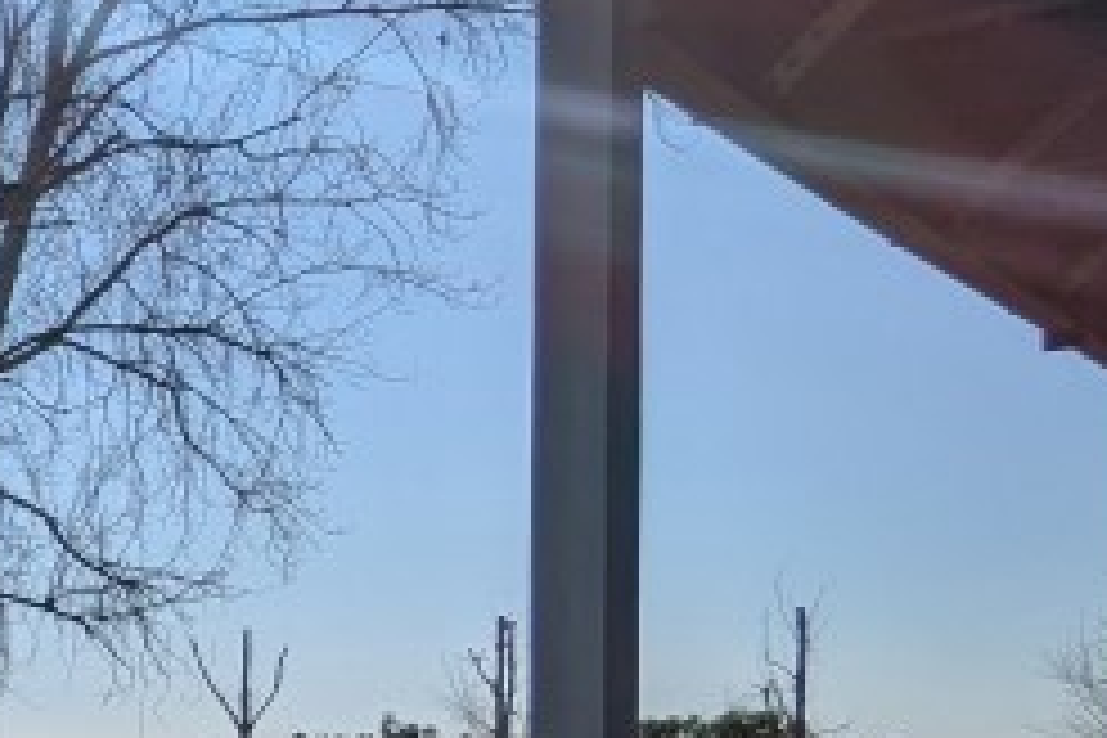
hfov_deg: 20.2
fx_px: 2122
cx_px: -932
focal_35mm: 69
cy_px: 752
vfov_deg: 19.1
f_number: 2.2
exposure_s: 1/5464
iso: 53
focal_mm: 2.35
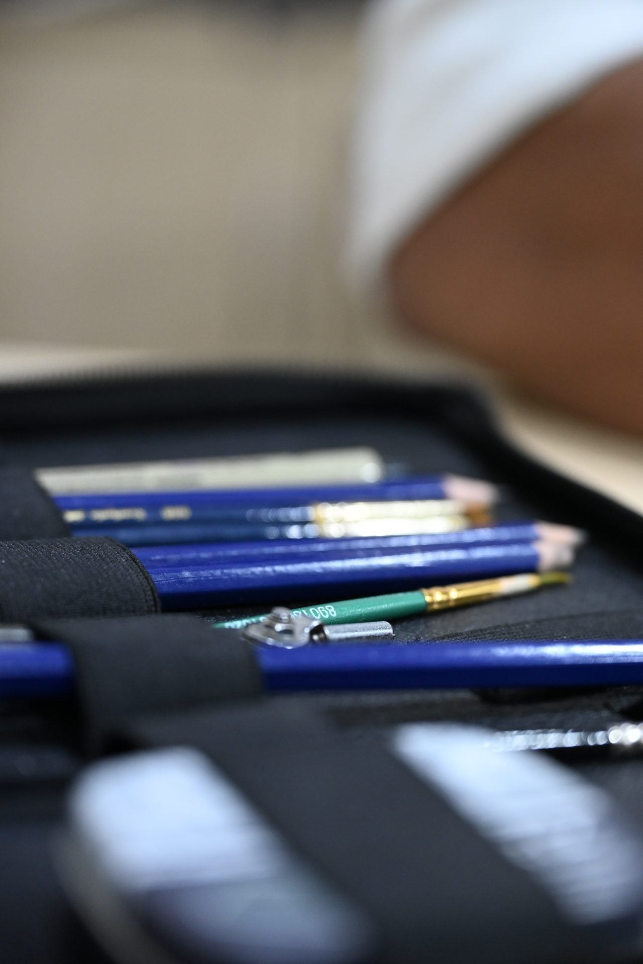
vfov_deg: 26.0
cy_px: 482
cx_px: 322
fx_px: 2090
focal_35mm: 78
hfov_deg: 17.5
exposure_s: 1/250
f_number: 4
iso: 2800
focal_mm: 78
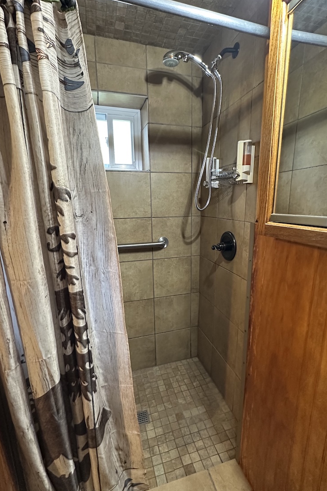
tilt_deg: -11.6
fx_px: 232
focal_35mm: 17
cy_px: 253
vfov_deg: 93.2
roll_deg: -0.3
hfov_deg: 70.4
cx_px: 169
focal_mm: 2.22
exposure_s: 1/60
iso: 400
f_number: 2.2
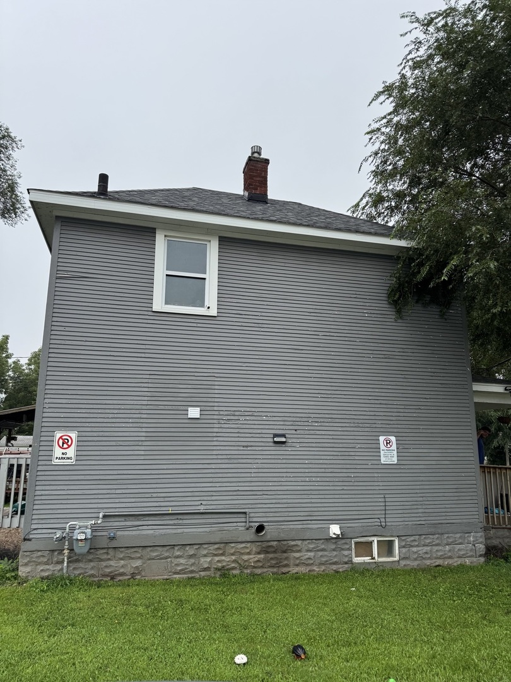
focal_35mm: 24
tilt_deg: +12.1
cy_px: 341
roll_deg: -0.4
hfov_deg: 56.8
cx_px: 256
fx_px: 472
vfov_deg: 71.6
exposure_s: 1/876
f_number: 1.78
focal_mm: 6.76
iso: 80
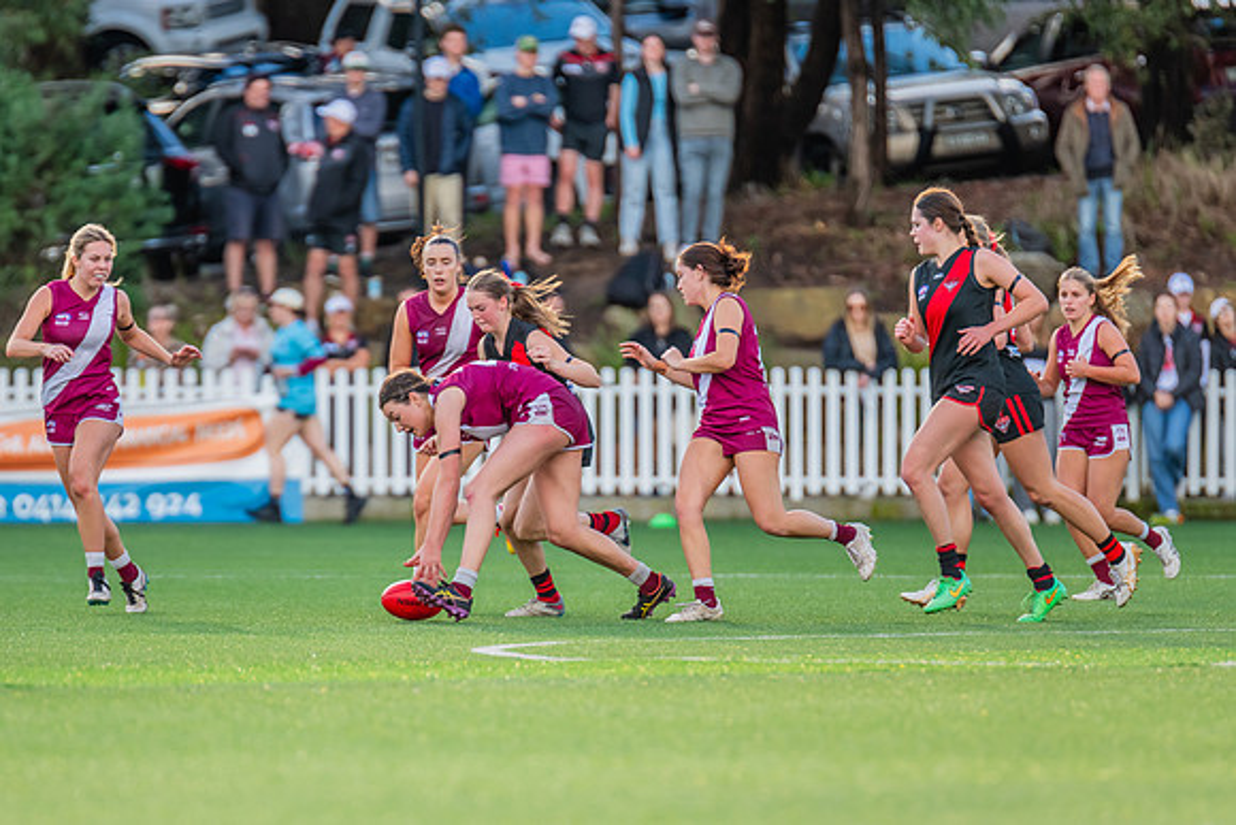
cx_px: 468
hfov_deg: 3.9
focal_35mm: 526
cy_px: 511
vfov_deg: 2.6
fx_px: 18056
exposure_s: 1/800
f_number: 4.5
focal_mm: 420
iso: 800
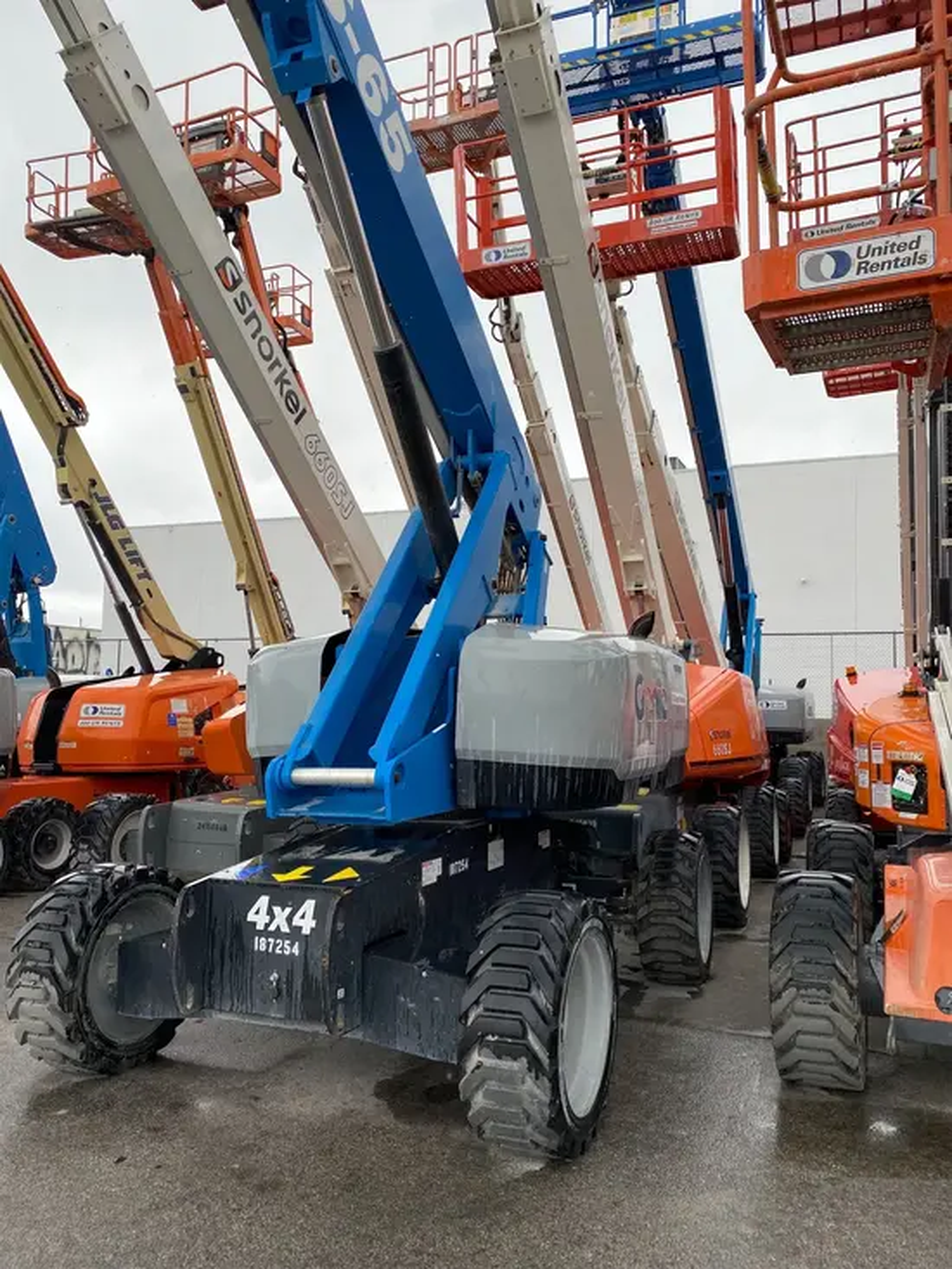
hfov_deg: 53.1
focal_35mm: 26
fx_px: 953
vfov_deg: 67.3
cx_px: 476
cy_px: 634
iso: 32
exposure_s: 1/573
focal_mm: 4.25
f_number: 1.8
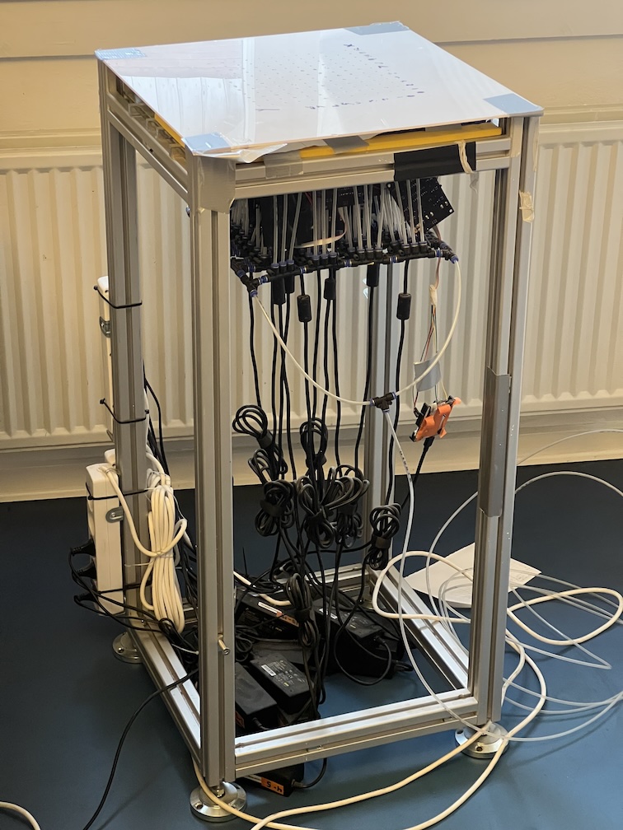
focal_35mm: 77
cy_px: 415
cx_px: 312
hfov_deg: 19.1
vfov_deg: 25.3
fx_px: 1848
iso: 500
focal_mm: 9
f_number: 2.8
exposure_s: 1/50
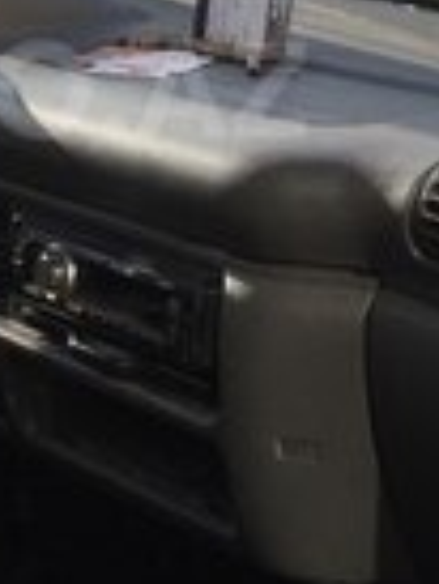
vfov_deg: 18.5
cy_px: 90
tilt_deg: -12.1
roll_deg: +2.2
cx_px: -21
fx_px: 1773
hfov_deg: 13.9
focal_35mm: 105
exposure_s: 1/706
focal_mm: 4.15
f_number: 2.2
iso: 32
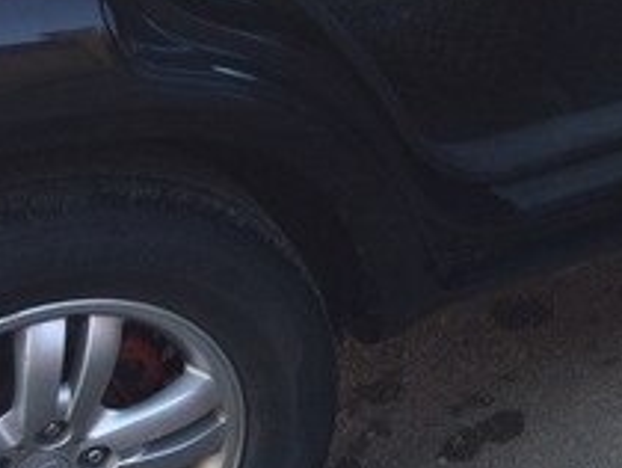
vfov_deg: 15.4
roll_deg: +0.7
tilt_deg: -18.1
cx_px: 761
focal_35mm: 91
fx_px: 1637
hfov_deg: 20.1
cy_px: -161
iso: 32
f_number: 2.2
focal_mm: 4.15
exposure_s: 1/218
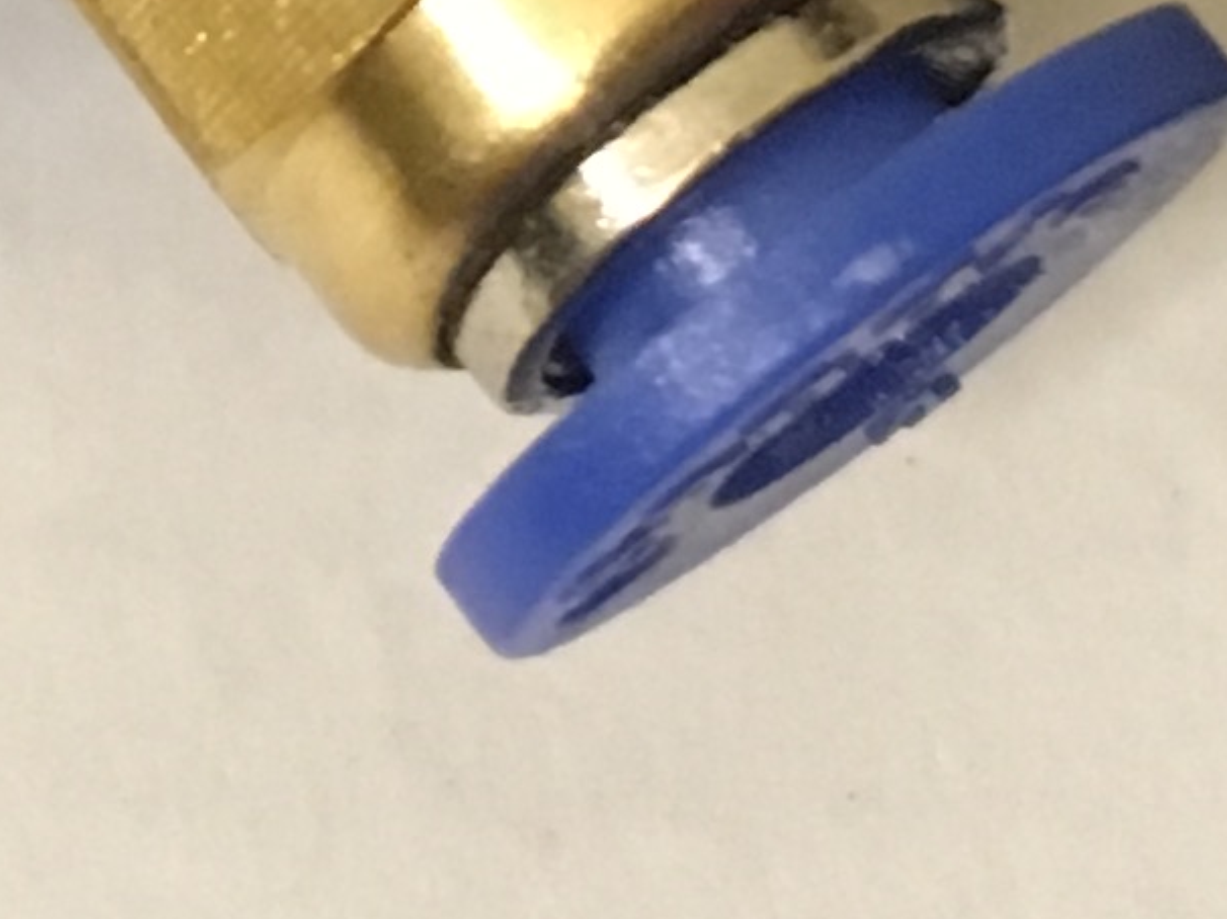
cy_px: -864
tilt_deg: -60.7
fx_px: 6838
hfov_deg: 10.0
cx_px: -369
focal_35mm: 193
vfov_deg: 7.4
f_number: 2.2
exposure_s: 1/20
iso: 200
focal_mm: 4.15
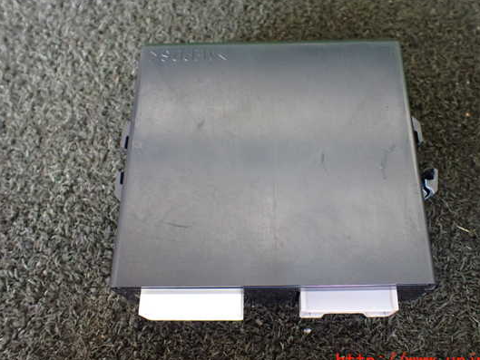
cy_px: 170
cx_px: 269
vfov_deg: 41.8
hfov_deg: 53.8
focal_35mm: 34
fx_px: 472
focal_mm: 5.4
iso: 800
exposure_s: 1/125
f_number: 2.3
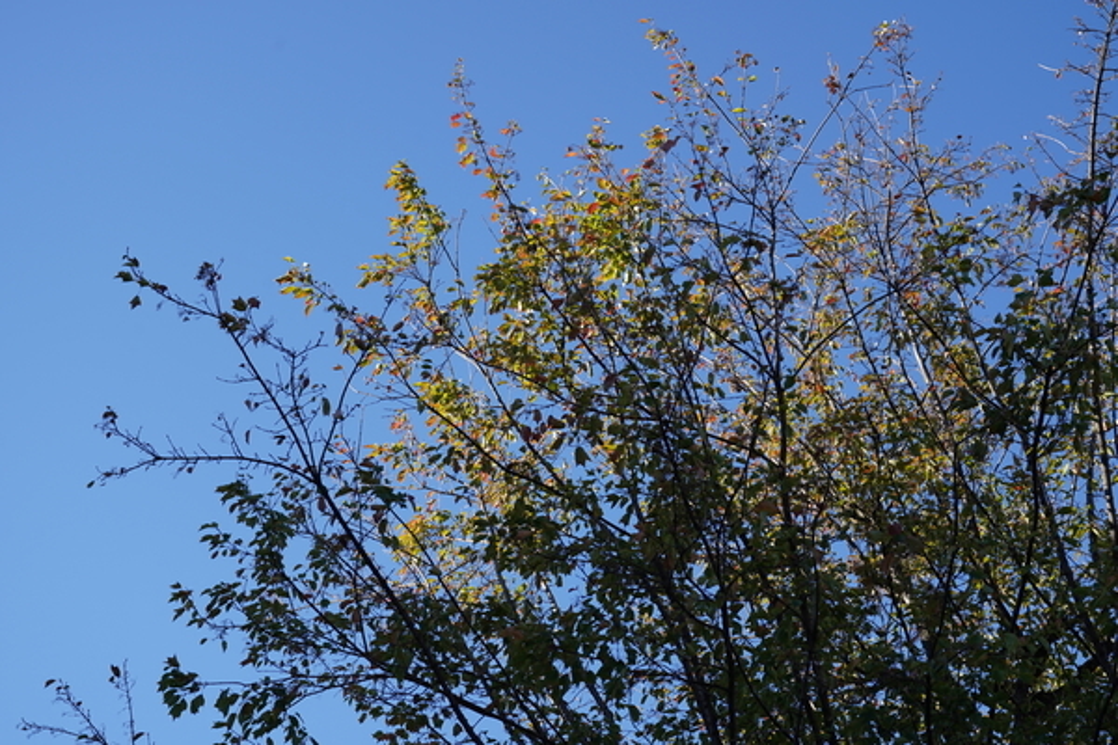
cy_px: 372
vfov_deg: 22.6
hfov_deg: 33.4
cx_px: 559
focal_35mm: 60
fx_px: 1863
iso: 100
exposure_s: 1/125
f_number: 8
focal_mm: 60
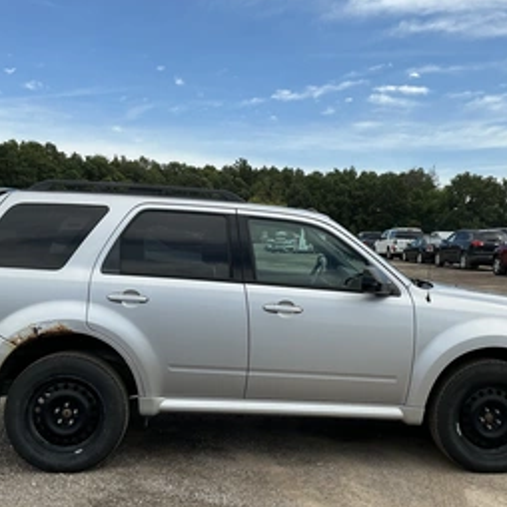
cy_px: 265
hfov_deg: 42.8
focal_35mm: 39
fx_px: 646
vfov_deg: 42.8
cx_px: 255
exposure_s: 1/1490
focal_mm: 3
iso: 25
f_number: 1.8
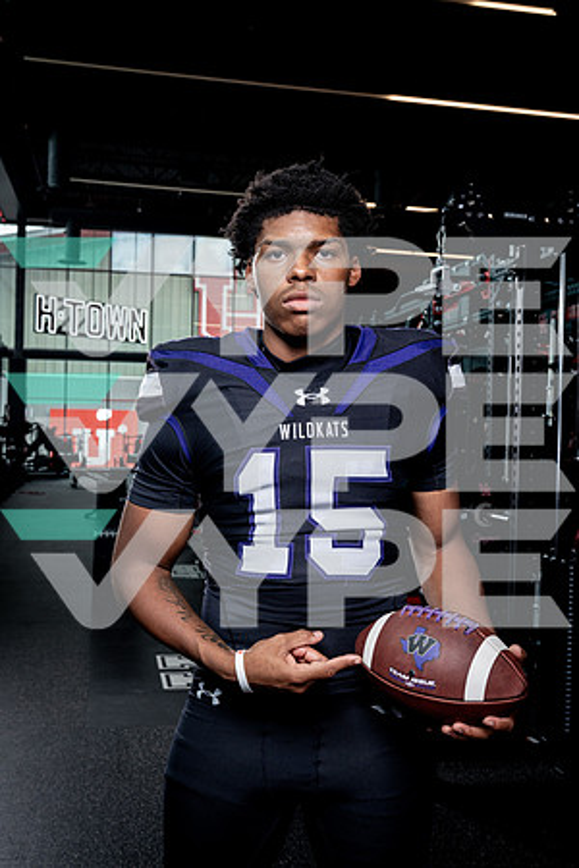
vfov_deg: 48.5
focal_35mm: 40
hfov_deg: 33.4
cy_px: 434
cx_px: 290
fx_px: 965
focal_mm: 40
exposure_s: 1/250
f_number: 8
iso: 640
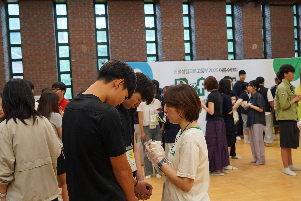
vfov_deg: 36.9
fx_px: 301
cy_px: 100
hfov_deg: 53.1
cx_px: 150
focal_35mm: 36
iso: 2500
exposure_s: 1/160
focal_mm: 24
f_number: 4
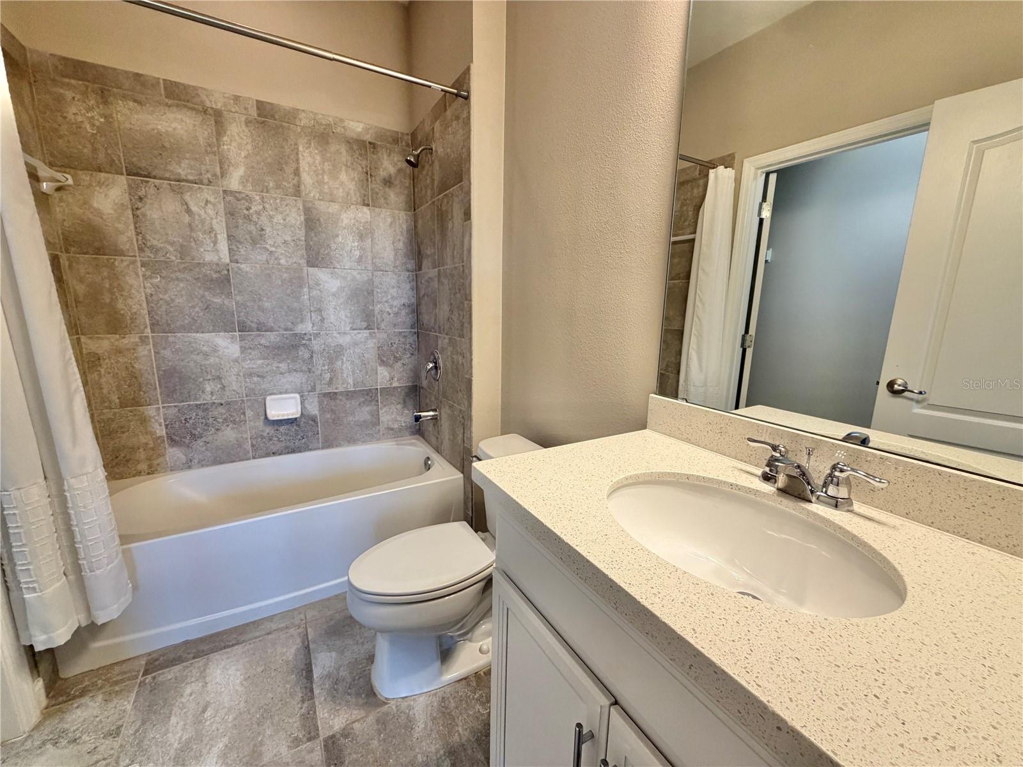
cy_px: 384
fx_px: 414
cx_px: 512
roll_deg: -0.4
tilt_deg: -11.0
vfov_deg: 85.7
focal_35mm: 14
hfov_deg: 102.1
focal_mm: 2.22
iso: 320
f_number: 2.2
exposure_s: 1/120
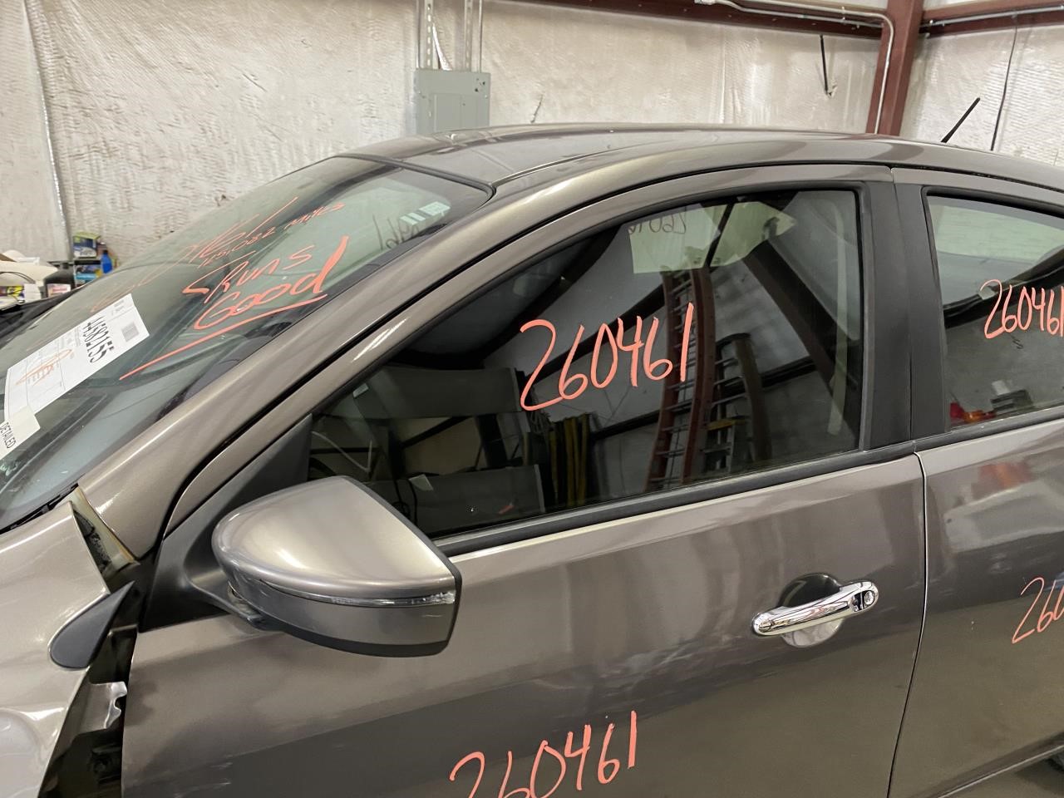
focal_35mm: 26
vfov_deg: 53.1
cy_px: 399
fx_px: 799
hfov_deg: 67.3
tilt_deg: -12.3
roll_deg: +2.6
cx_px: 532
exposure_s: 1/60
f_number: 1.8
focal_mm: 4.25
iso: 200
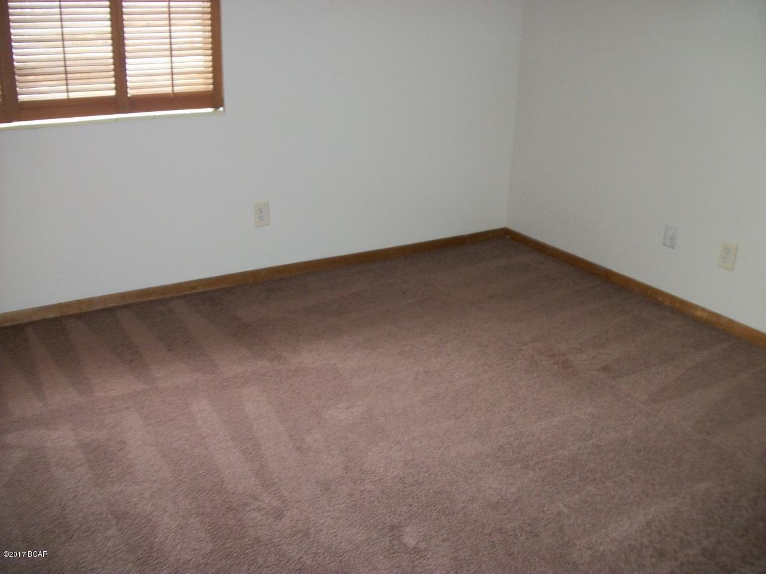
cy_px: 287
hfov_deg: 56.8
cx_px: 383
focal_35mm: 32
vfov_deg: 44.2
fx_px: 708
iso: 160
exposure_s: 1/30
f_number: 2.9
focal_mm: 5.7
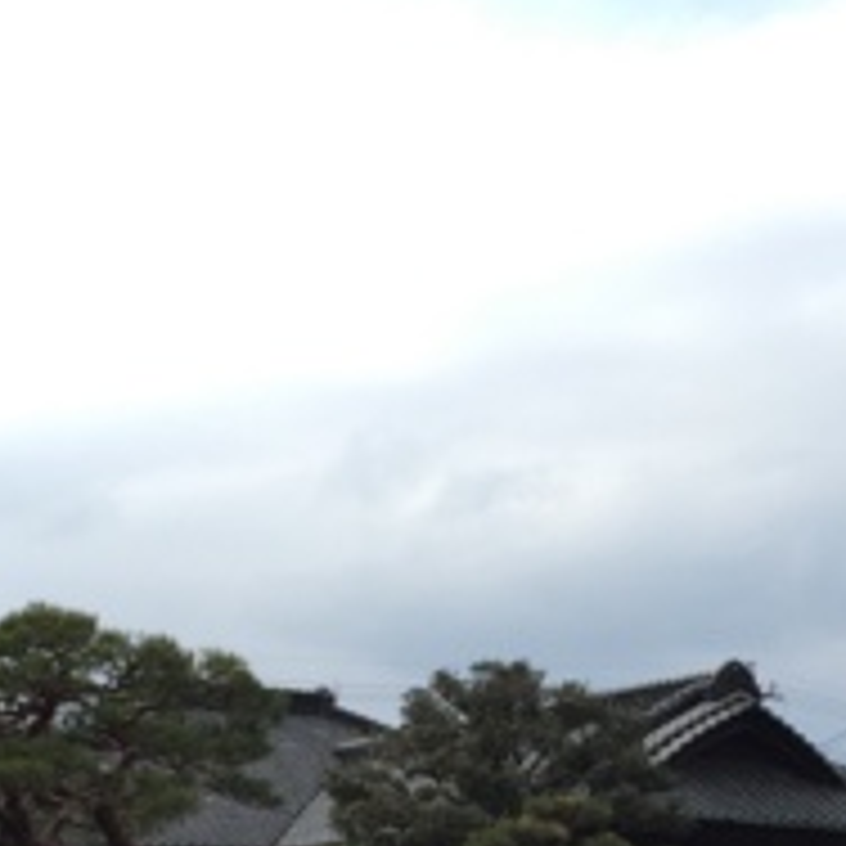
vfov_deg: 20.7
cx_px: 612
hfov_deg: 21.0
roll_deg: +0.7
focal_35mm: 82
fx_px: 2267
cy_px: 774
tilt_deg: +5.6
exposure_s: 1/1236
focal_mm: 4.15
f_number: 2.2
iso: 32
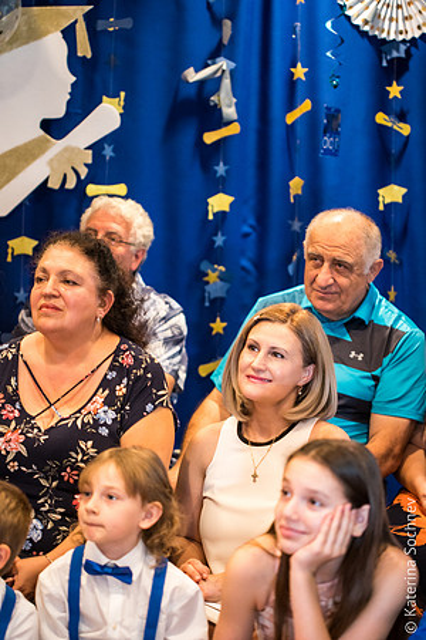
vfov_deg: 20.4
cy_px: 320
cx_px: 213
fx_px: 1775
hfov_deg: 13.7
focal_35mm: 100
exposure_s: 1/80
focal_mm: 100
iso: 1600
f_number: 2.8
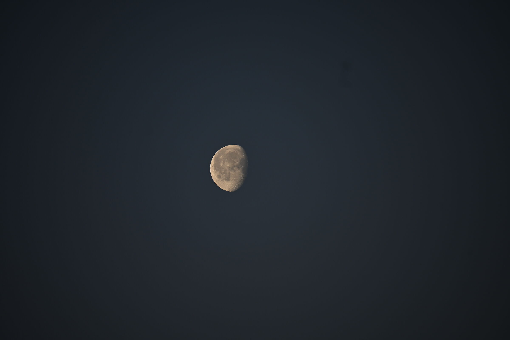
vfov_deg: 3.7
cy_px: 170
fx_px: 5312
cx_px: 255
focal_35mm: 375
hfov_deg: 5.5
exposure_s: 1/250
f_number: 6.3
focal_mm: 250
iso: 100
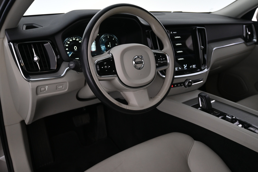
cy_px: 86
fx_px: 226
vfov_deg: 41.7
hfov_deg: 59.5
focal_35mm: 32
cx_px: 129
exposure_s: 1/30
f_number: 4
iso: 1100
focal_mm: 21
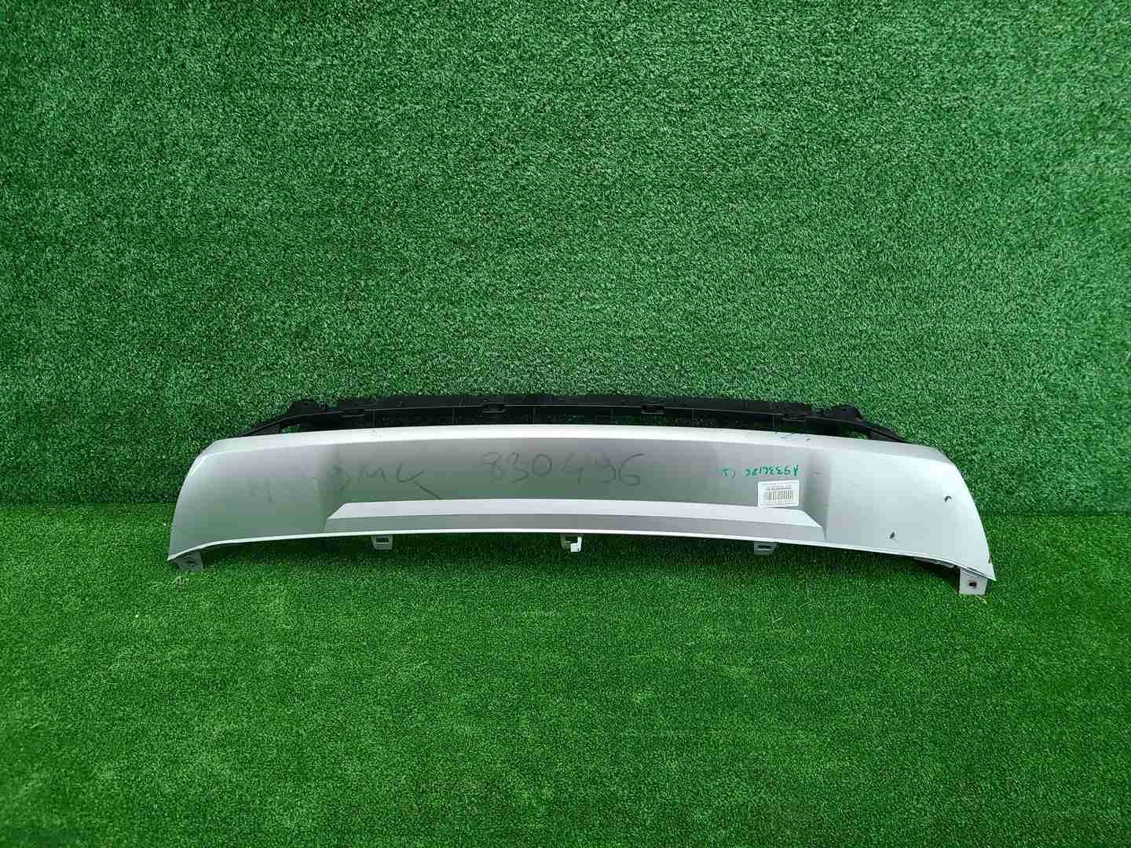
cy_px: 424
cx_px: 566
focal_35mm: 26
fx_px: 849
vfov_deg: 53.1
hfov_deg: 67.3
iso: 149
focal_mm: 5.4
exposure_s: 1/50
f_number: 1.8
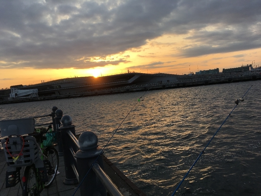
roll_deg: +6.2
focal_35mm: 29
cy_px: 98
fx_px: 219
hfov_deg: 61.7
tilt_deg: -2.4
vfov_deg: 48.2
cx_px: 130
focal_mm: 4.15
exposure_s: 1/460
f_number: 2.2
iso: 25
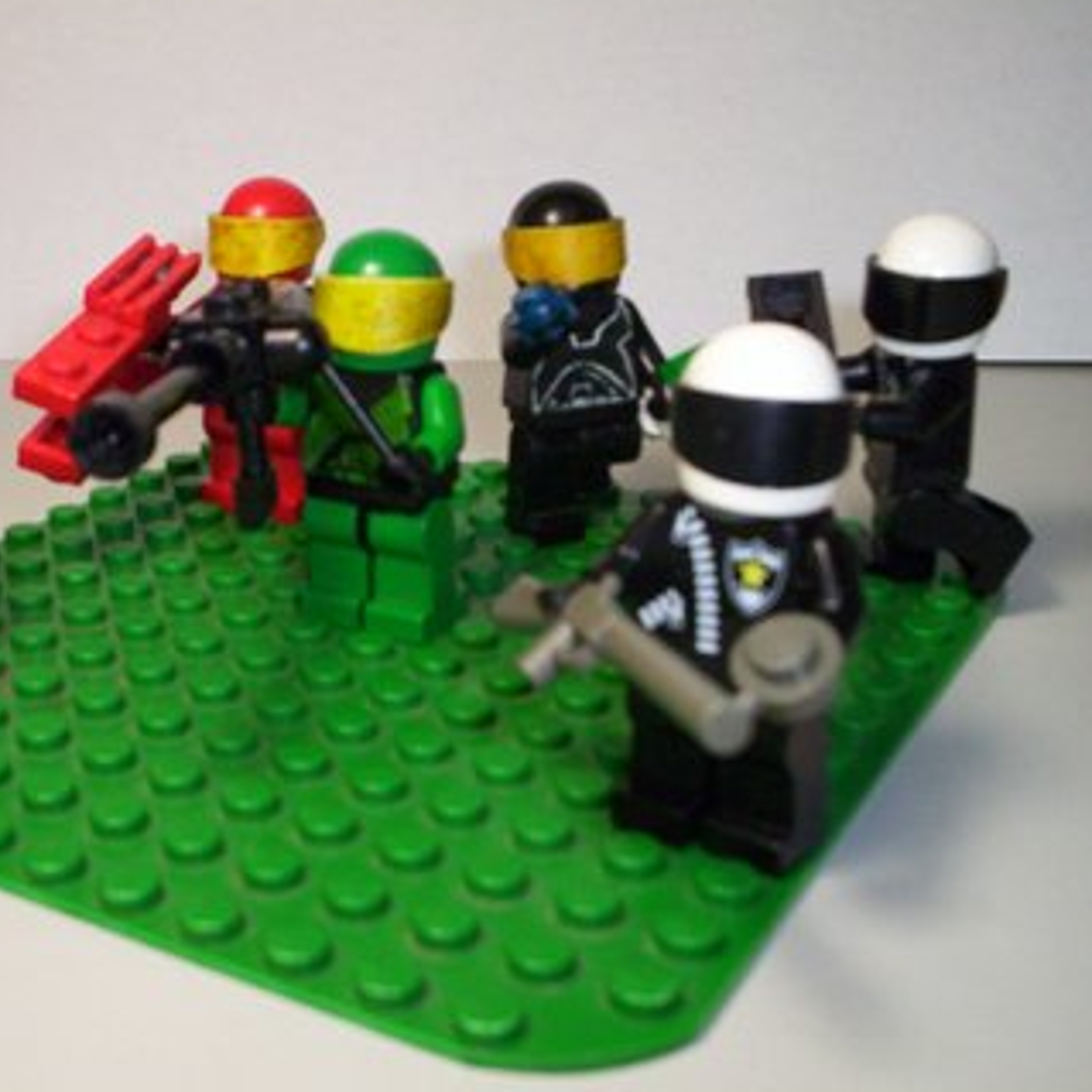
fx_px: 1677
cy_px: 544
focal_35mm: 47
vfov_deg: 36.1
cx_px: 361
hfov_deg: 35.7
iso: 140
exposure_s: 1/60
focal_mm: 4.99
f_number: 4.5
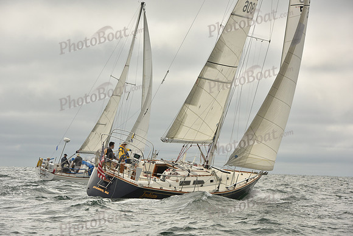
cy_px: 118
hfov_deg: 12.1
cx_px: 176
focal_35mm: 170
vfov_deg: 8.1
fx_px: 1667
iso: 320
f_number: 11
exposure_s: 1/800
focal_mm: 170
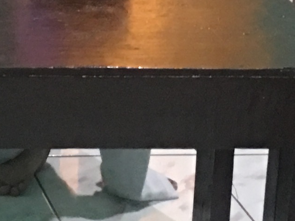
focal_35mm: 184
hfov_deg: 10.5
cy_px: -189
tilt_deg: -9.2
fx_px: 1569
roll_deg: -4.0
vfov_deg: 7.8
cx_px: -110
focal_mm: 4.15
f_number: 2.2
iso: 160
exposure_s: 1/8
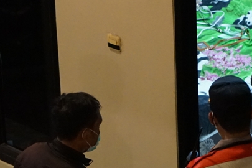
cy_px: 64
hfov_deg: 12.3
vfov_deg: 8.3
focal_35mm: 166
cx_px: 187
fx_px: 1162
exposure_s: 1/13
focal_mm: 70
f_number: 5.6
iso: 6400
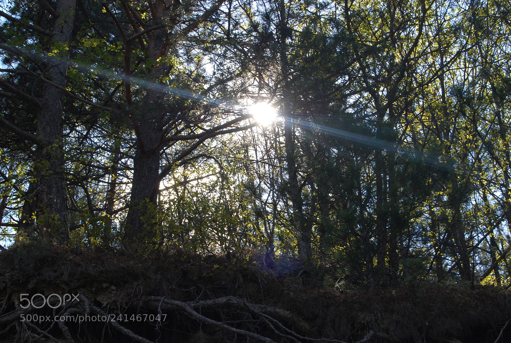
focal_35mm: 82
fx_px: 1173
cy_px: 172
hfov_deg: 24.6
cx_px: 256
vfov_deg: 16.6
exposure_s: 1/125
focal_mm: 55
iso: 200
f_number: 9
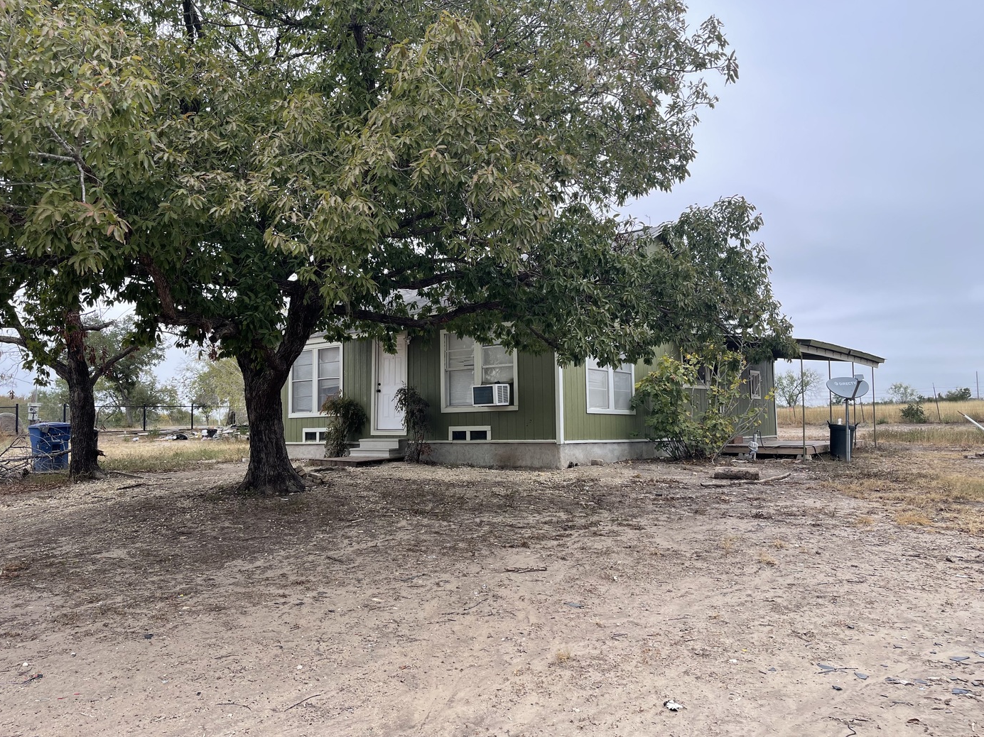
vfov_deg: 53.0
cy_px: 383
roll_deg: +0.5
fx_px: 739
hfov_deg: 67.3
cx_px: 490
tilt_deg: +4.3
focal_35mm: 26
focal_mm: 5.1
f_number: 1.6
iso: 32
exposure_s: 1/969
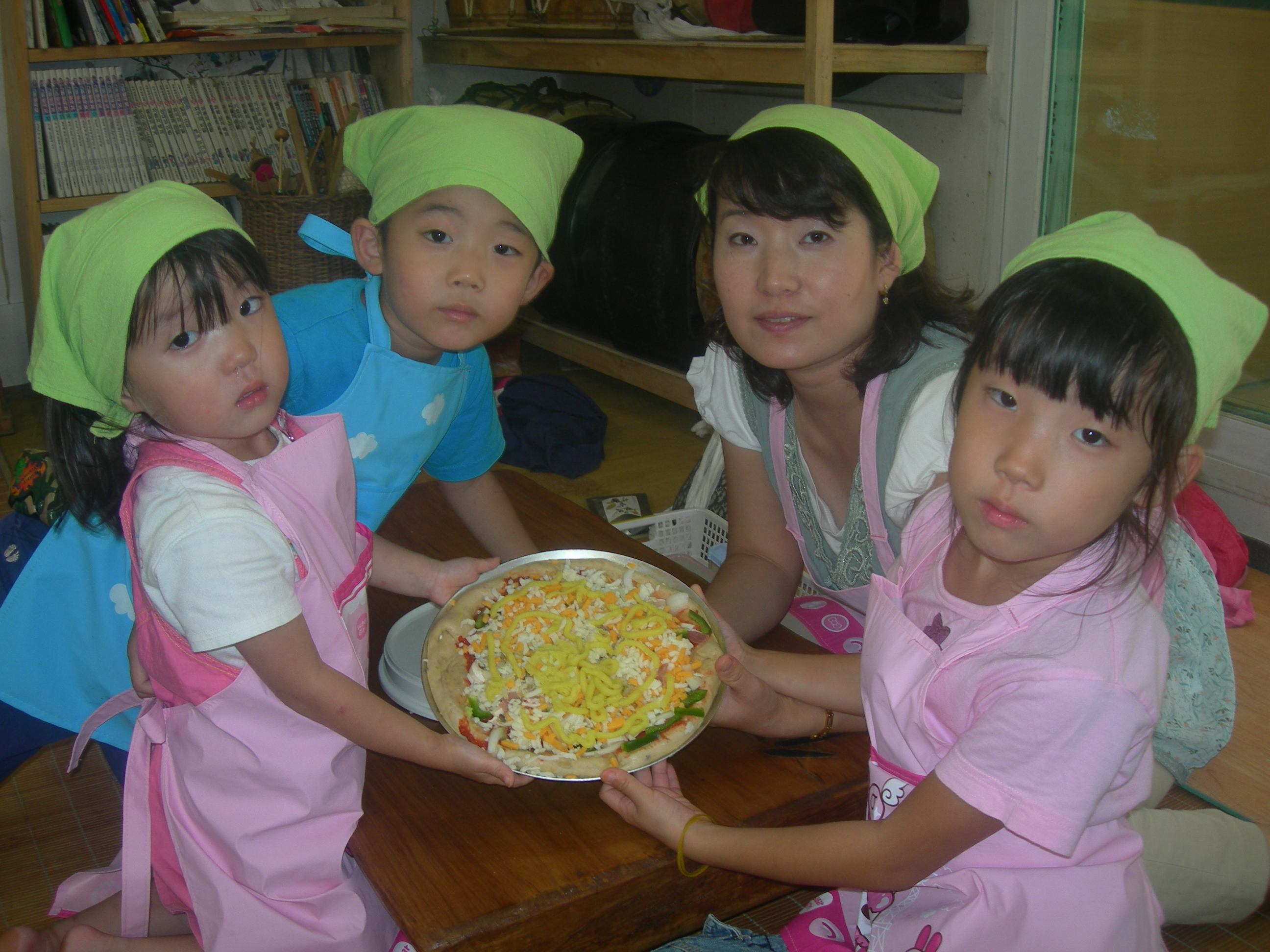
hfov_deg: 49.0
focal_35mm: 38
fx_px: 1394
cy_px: 476
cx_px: 635
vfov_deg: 37.7
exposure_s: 1/60.1
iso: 50
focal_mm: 7.8
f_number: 2.8
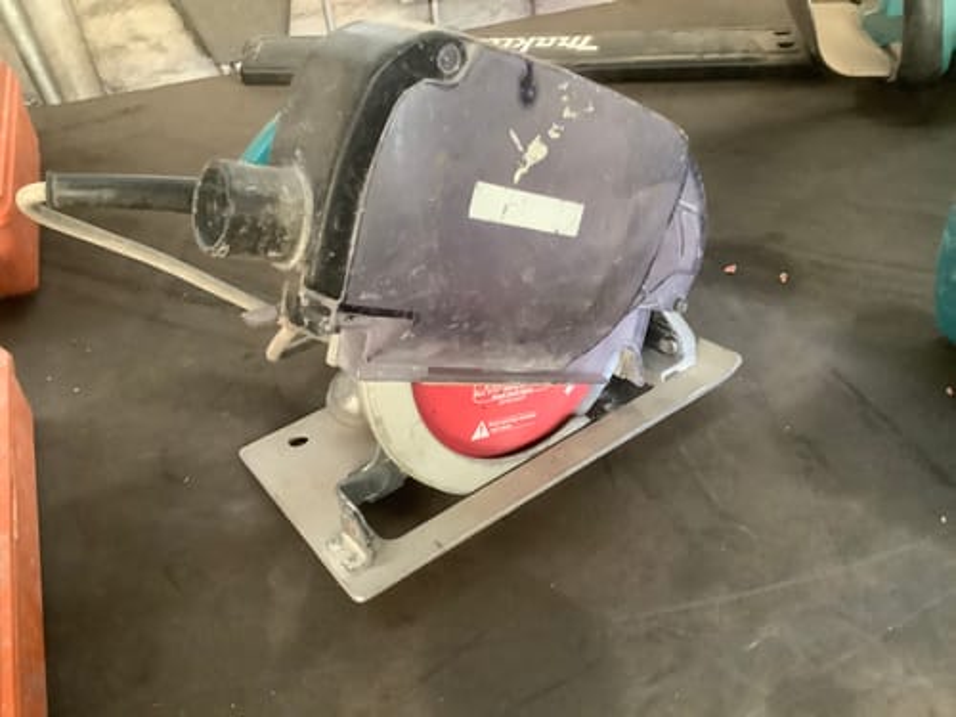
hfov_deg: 58.4
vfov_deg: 45.4
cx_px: 478
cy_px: 358
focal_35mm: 31
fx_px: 856
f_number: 2.4
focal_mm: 3.3
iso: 400
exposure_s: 1/25
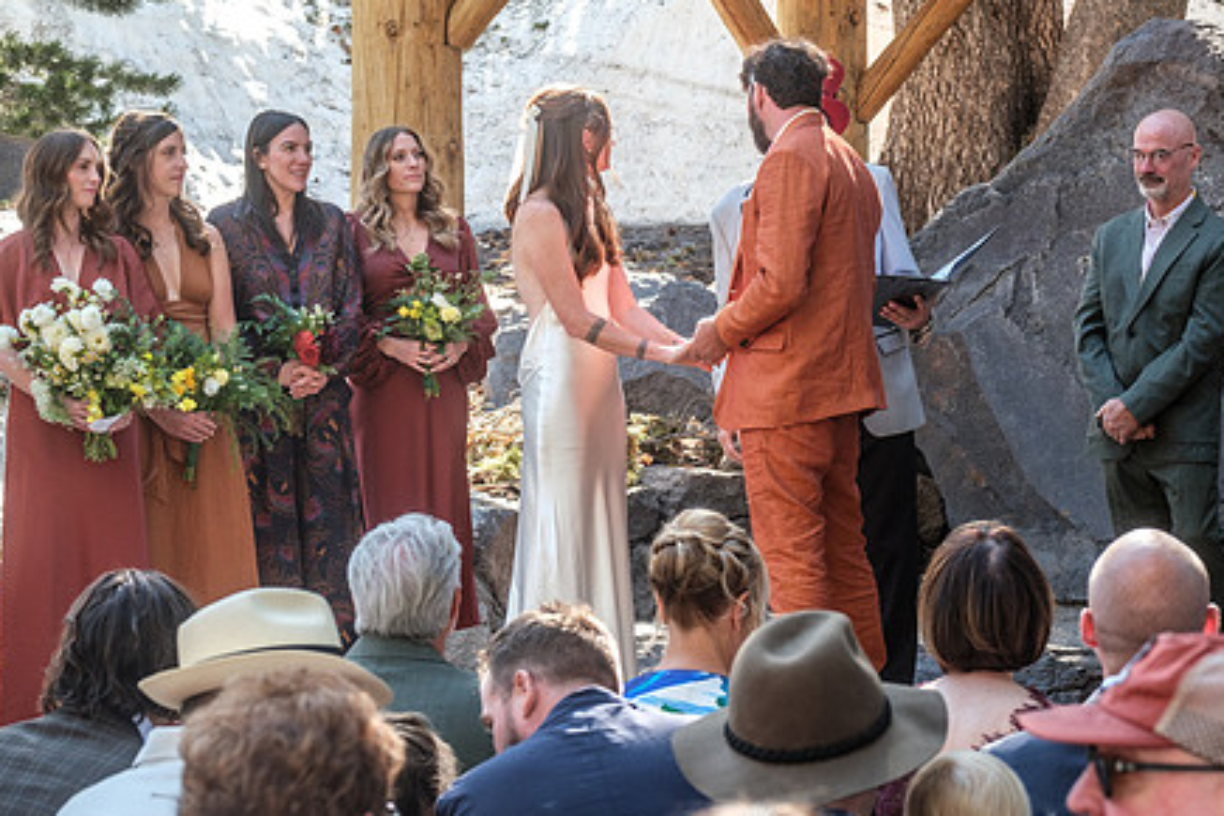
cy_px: 407
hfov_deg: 18.3
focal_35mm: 112
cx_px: 630
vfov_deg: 12.2
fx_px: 3808
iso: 400
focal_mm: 56.3
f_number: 5.6
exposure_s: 1/80
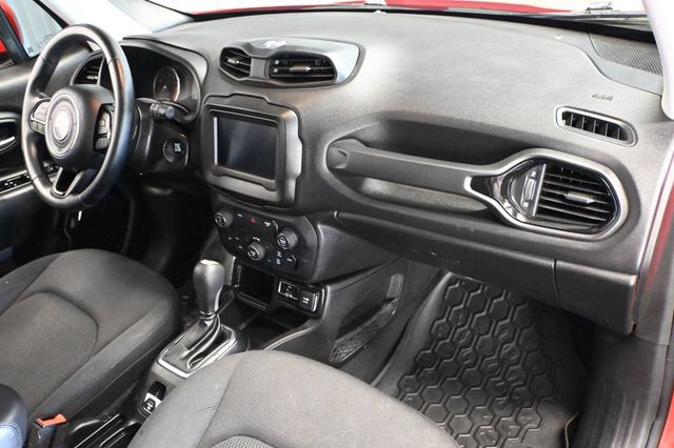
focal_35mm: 31
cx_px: 337
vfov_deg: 42.6
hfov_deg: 60.7
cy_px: 224
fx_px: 575
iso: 12800
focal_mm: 20.5
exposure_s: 1/25
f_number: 3.8
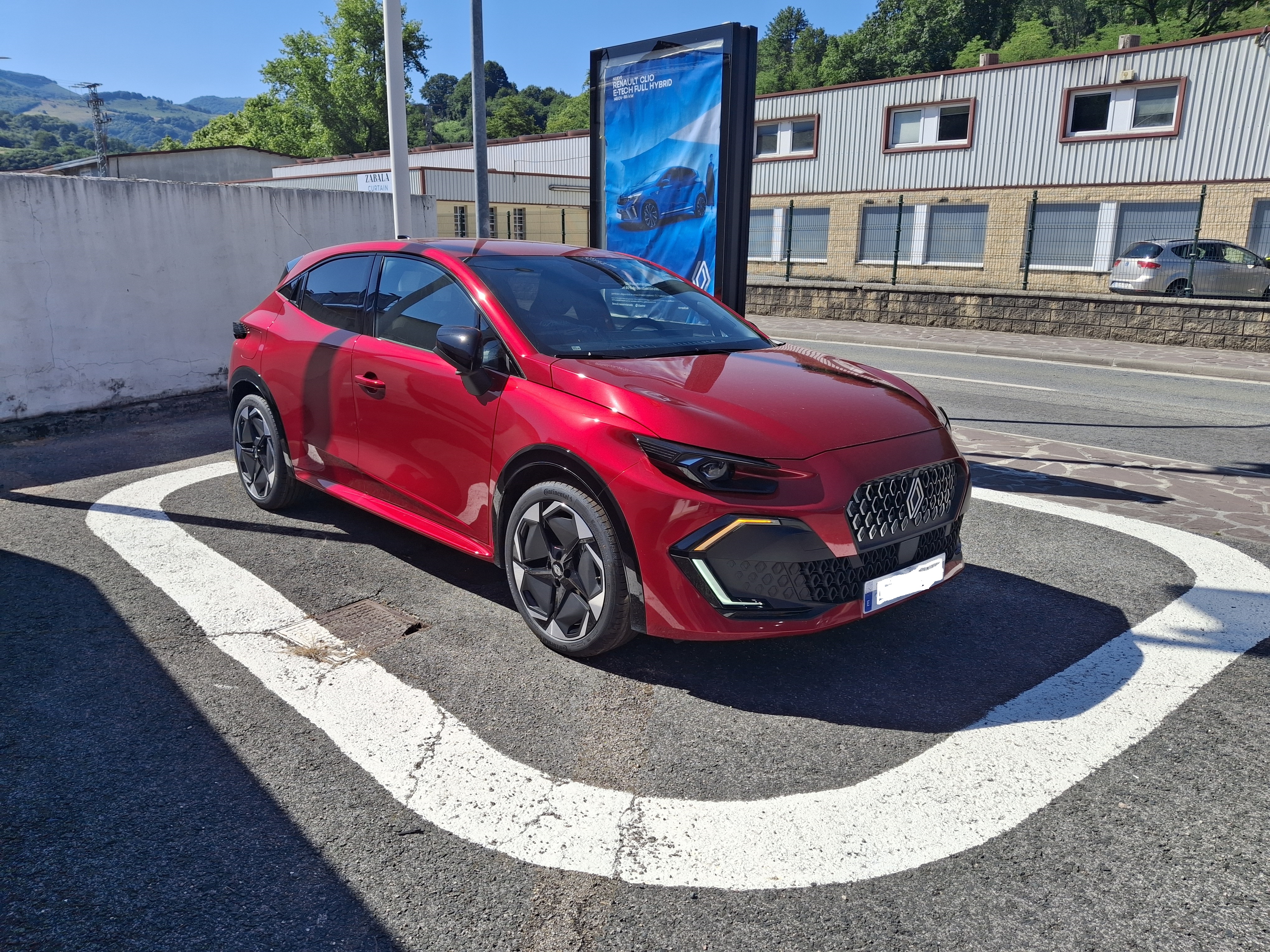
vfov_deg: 54.9
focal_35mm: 25
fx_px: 917
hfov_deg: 69.4
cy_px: 476
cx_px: 635
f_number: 1.8
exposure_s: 1/1757
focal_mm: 4.69
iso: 25
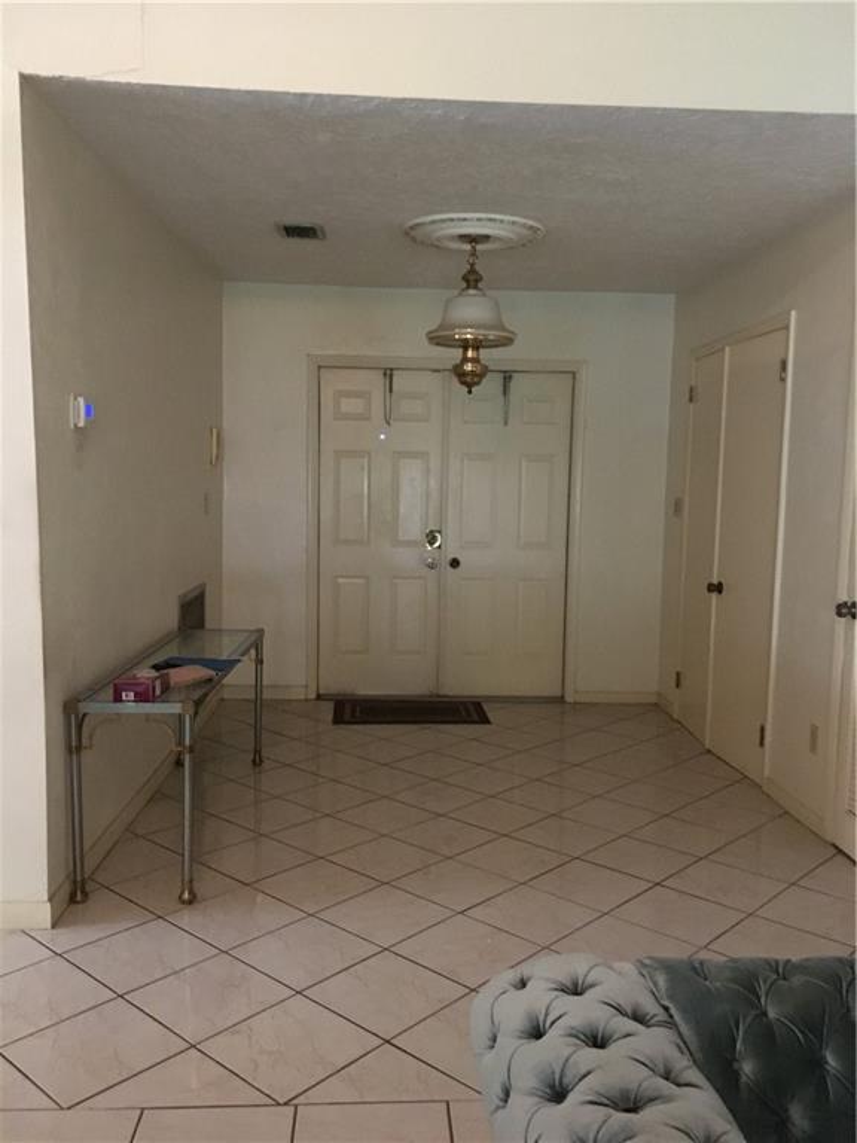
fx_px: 957
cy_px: 572
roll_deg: -0.2
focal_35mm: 29
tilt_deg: -5.6
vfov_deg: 61.7
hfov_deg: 48.2
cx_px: 428
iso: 320
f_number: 2.2
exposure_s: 1/15
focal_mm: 4.15
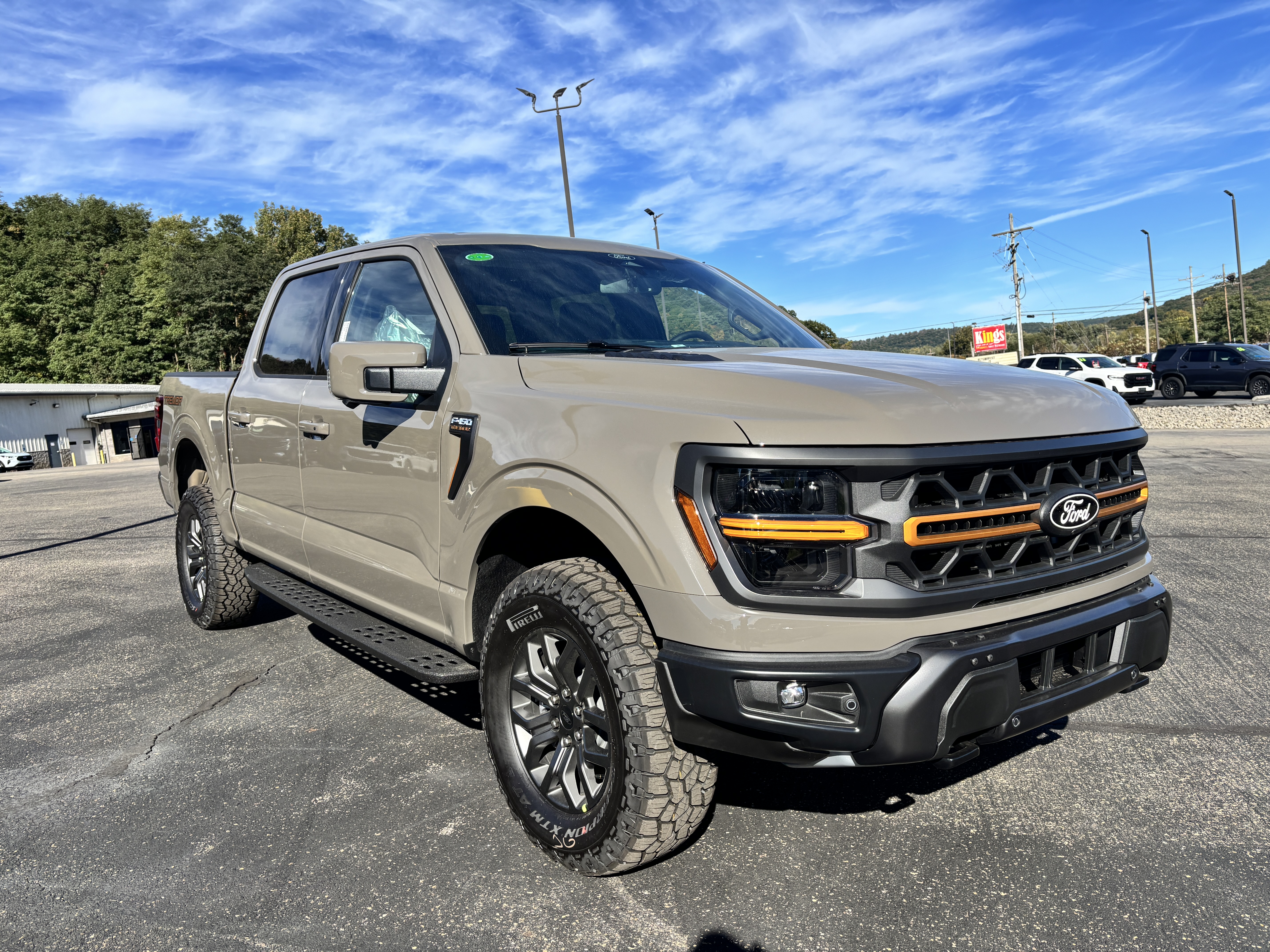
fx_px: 954
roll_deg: +7.5
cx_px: 635
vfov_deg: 53.1
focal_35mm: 26
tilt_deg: -5.5
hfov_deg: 67.3
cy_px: 476
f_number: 1.6
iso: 50
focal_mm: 5.96
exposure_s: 1/2933
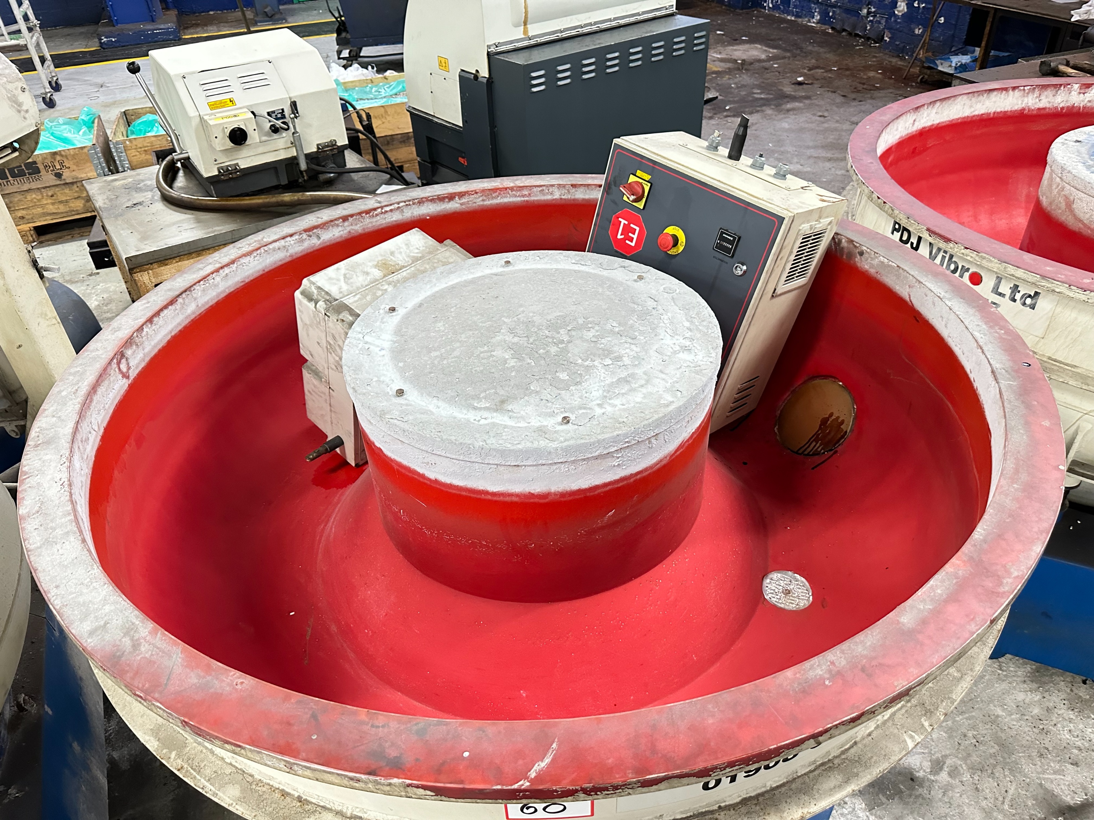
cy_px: 410
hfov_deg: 71.6
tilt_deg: -36.6
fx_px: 758
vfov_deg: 56.8
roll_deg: +3.3
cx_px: 547
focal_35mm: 24
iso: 500
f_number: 1.78
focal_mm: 6.86
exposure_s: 1/50
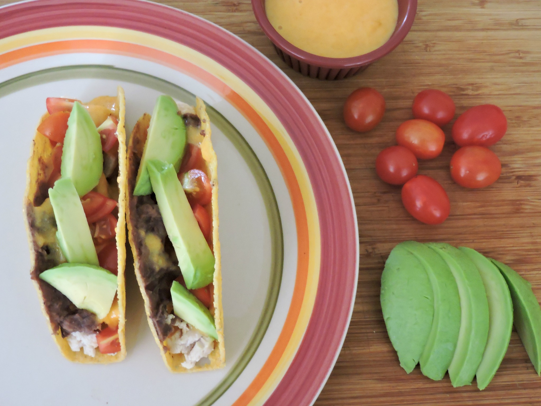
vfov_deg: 29.1
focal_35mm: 50
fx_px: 781
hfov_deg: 38.2
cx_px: 270
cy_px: 203
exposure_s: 1/6
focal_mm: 8.9
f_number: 3.6
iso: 800
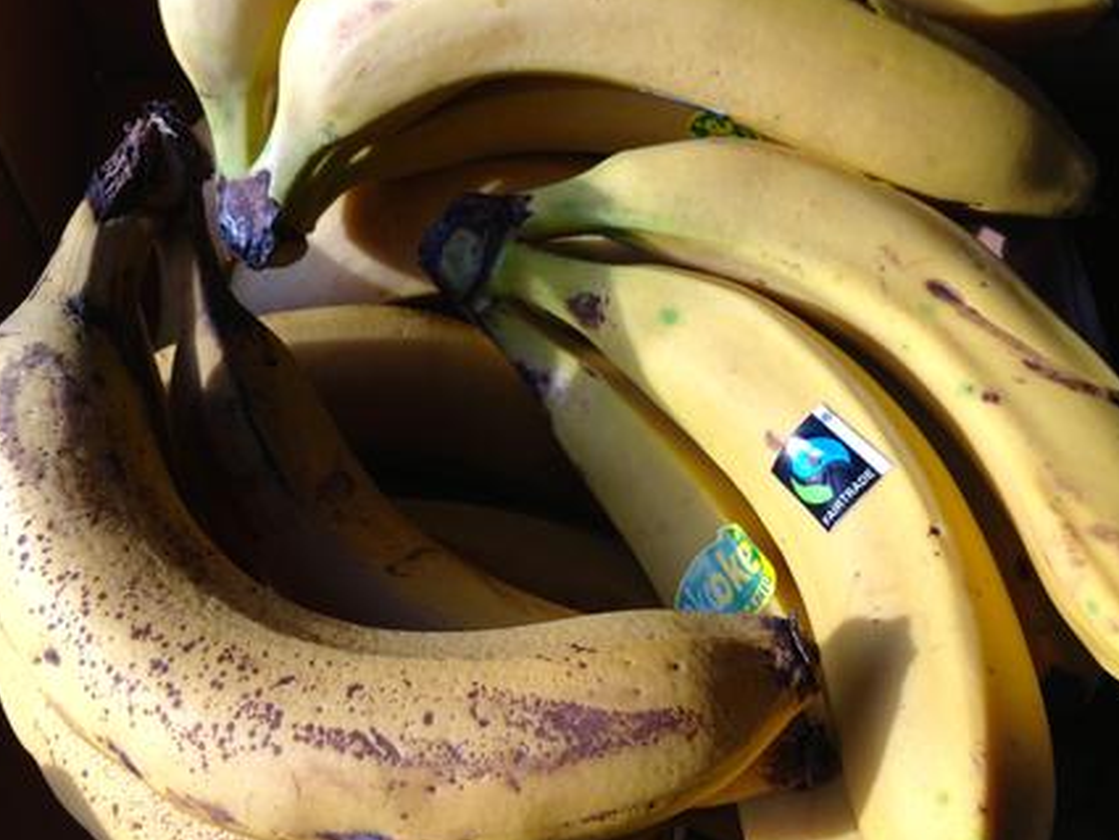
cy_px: 508
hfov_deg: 45.8
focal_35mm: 41
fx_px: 1326
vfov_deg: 35.0
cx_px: 569
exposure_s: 1/296
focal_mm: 4.12
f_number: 2.4
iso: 50
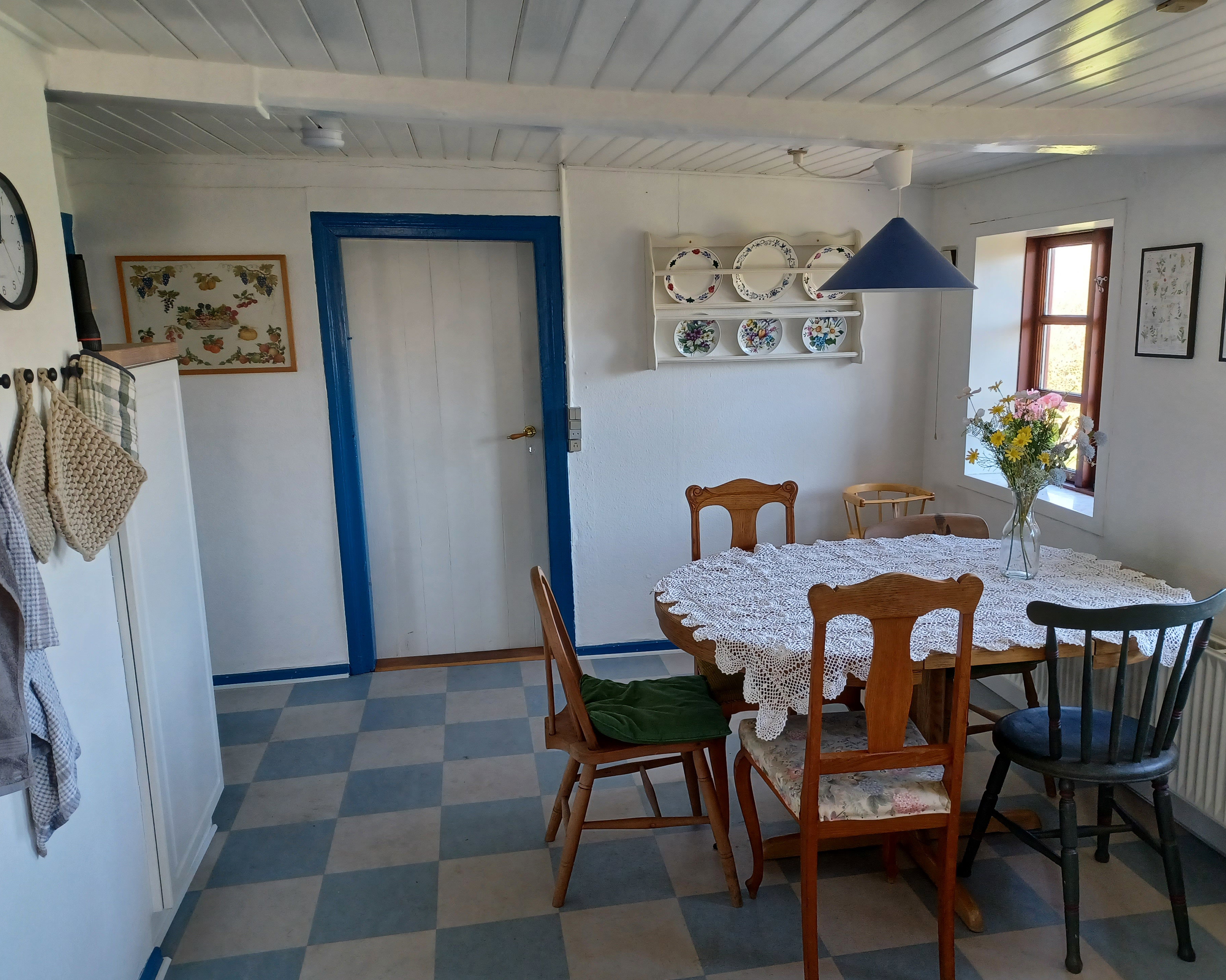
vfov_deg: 53.2
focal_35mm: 27
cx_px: 654
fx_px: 980
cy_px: 497
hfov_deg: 64.0
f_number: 1.8
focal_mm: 4.6
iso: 320
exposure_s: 1/49
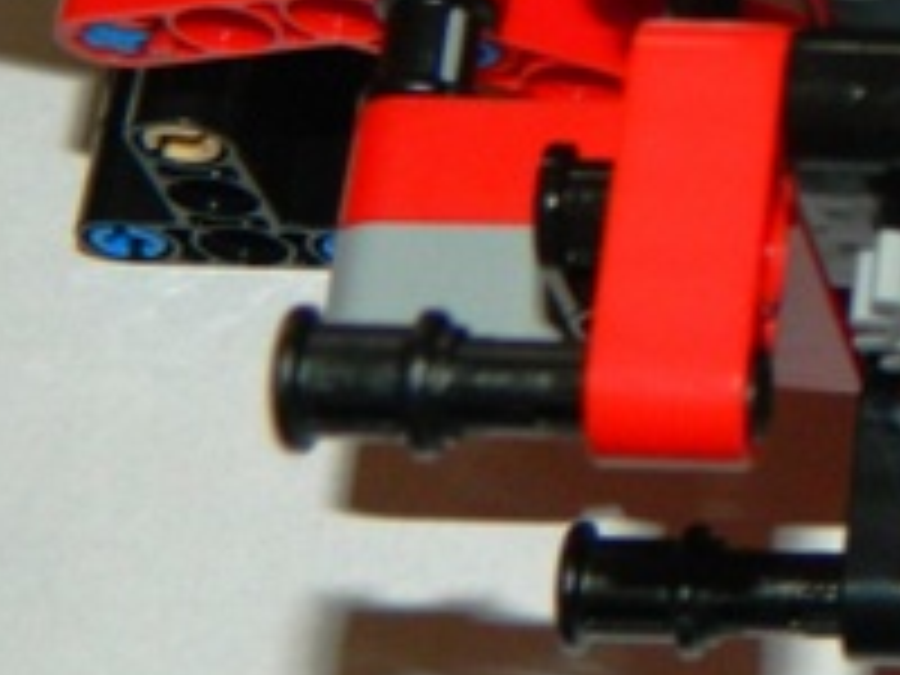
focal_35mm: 164
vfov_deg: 8.9
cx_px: 1413
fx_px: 4264
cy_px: -158
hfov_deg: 11.5
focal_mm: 7.3
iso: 200
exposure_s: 1/40
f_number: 9.8
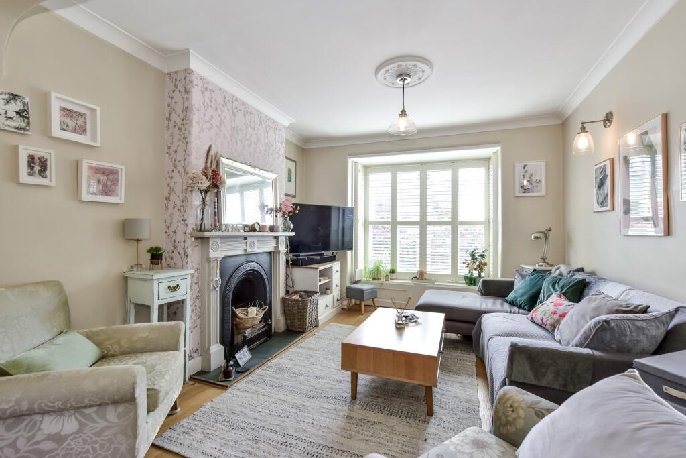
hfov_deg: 100.4
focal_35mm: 15
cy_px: 229
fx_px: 286
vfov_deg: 77.3
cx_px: 343
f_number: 8
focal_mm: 10
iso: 640
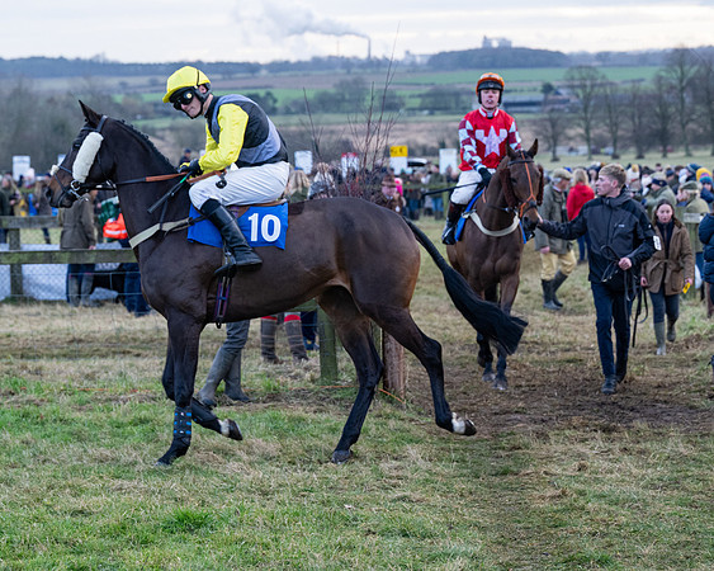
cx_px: 285
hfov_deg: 16.2
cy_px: 286
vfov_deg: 13.0
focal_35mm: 118
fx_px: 2499
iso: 800
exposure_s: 1/400
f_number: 4
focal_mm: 70
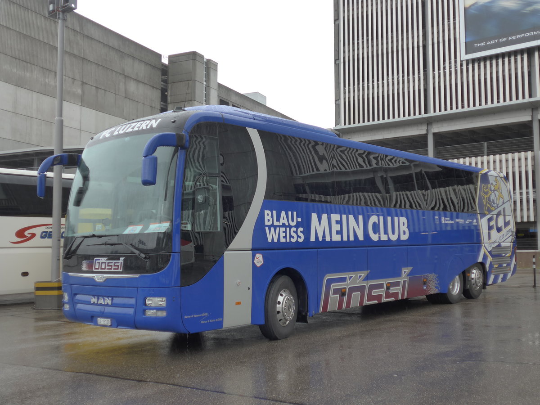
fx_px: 640
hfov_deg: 45.8
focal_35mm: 41
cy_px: 202
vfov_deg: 35.1
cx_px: 270
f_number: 2.6
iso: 160
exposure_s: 1/320
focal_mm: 8.4
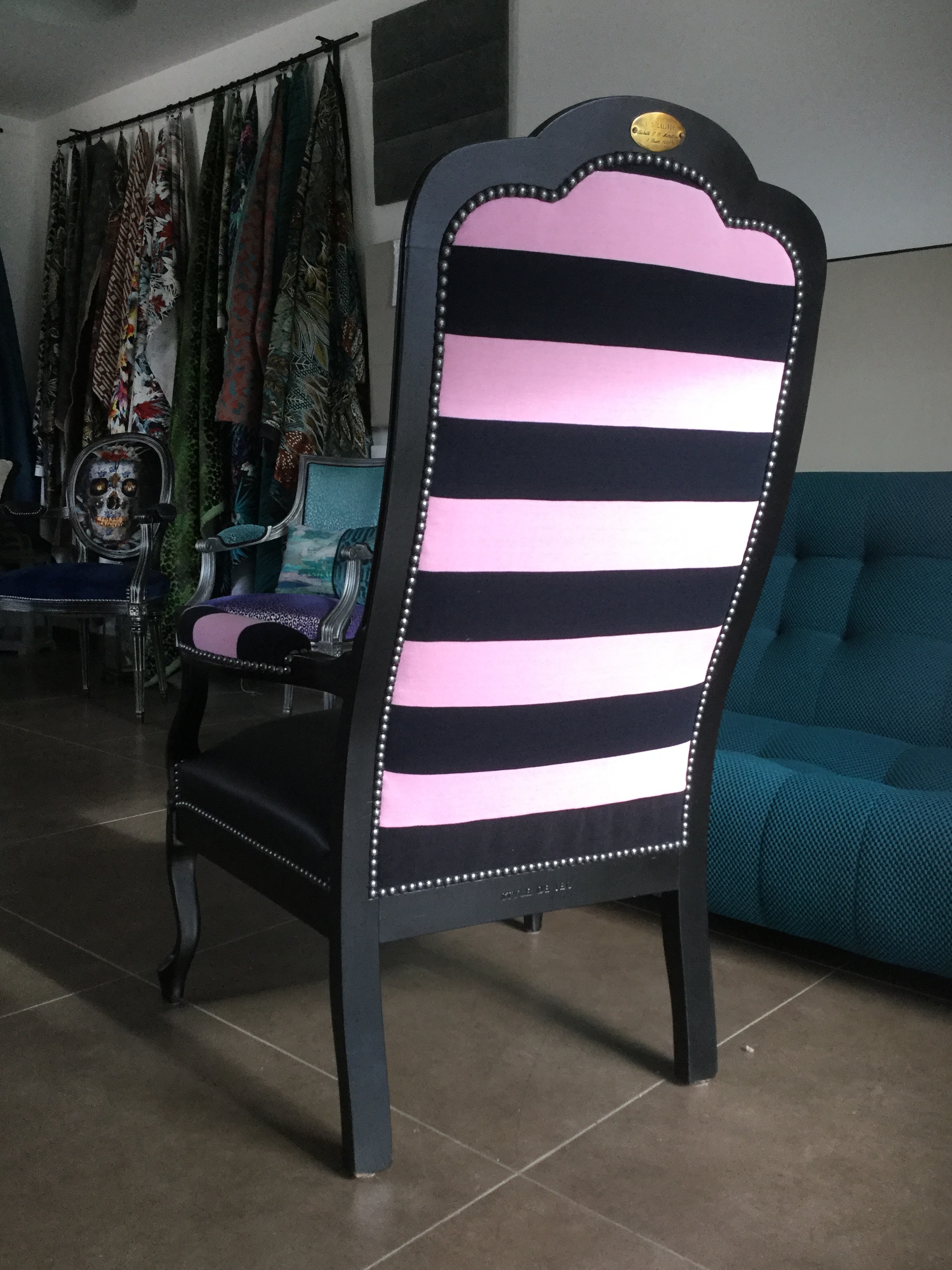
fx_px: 1173
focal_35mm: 32
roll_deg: -2.6
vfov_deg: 56.8
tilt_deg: -7.2
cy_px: 635
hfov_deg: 44.2
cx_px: 489
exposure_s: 1/33
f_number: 2.4
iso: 50
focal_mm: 3.3
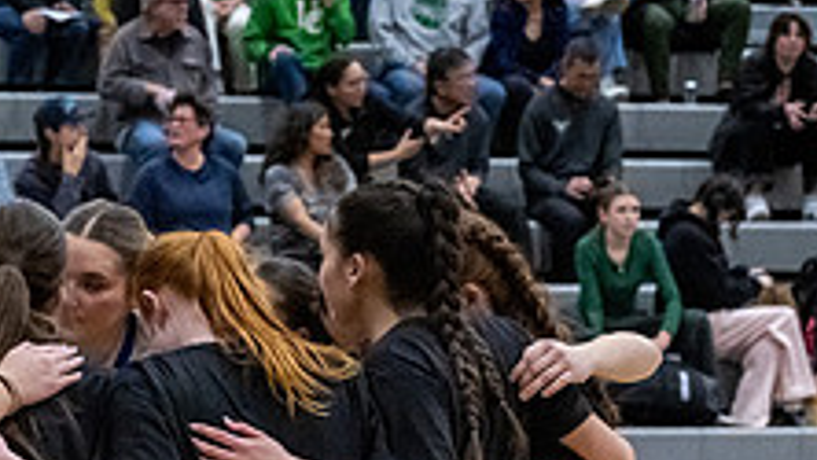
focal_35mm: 192
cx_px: 96
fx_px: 4160
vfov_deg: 6.3
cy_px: 690
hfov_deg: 11.2
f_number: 7.1
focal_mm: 70
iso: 20000
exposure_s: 1/500
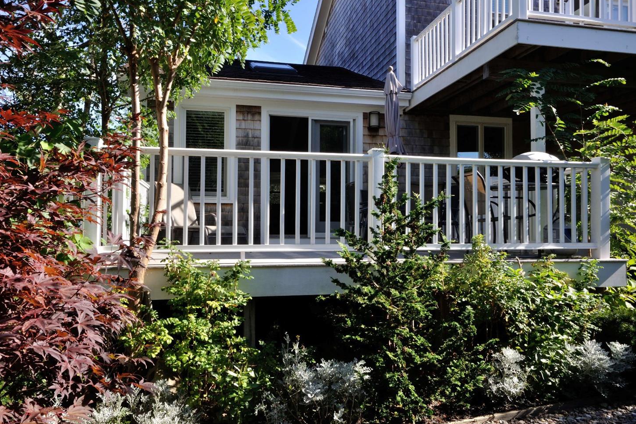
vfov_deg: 46.4
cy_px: 208
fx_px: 495
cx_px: 315
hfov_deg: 65.5
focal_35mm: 28
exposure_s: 1/50
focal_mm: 18
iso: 200
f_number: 18
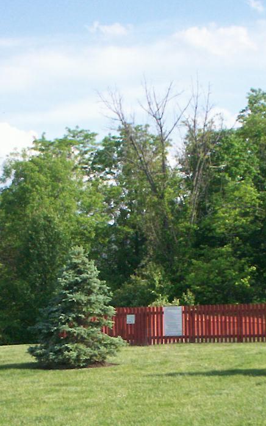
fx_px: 1056
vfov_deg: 22.5
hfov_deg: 14.4
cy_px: 348
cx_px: 146
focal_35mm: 91
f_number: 4.5
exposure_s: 1/397
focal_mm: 6
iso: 100
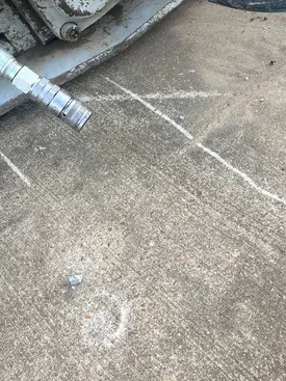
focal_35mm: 52
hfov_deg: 28.0
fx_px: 573
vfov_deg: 34.7
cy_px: 35
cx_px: 132
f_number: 1.6
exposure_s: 1/122
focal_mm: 5.1
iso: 40
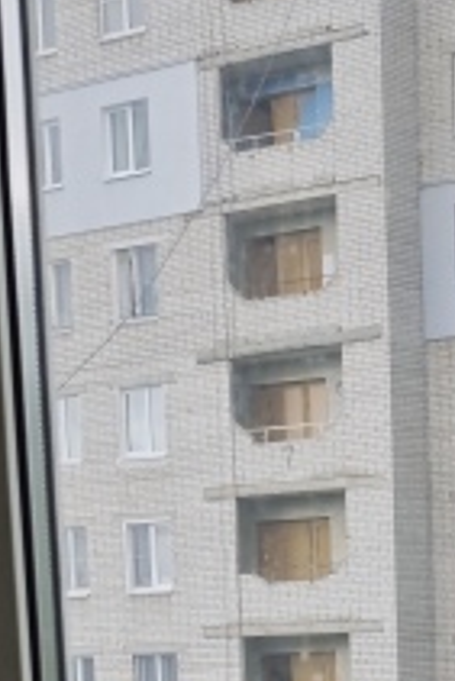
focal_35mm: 116
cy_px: 1091
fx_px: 2195
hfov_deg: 11.8
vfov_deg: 15.8
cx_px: 316
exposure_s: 1/417
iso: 50
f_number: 1.62
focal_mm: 6.55
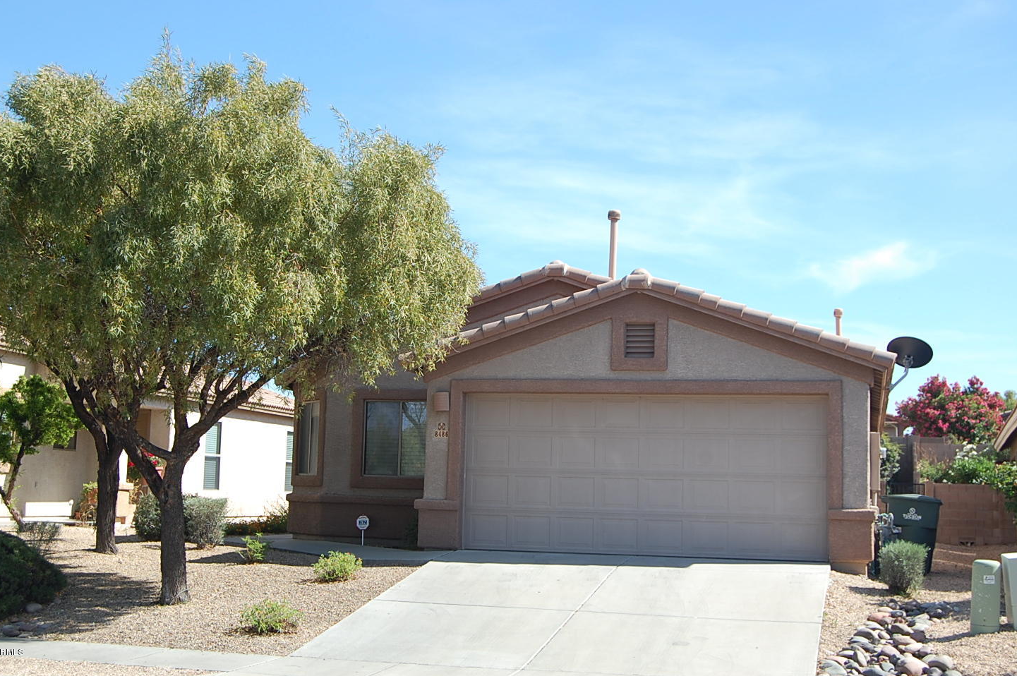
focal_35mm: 49
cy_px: 324
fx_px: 1369
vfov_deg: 27.7
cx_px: 488
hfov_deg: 40.7
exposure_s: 1/250
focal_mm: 31
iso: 200
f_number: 8
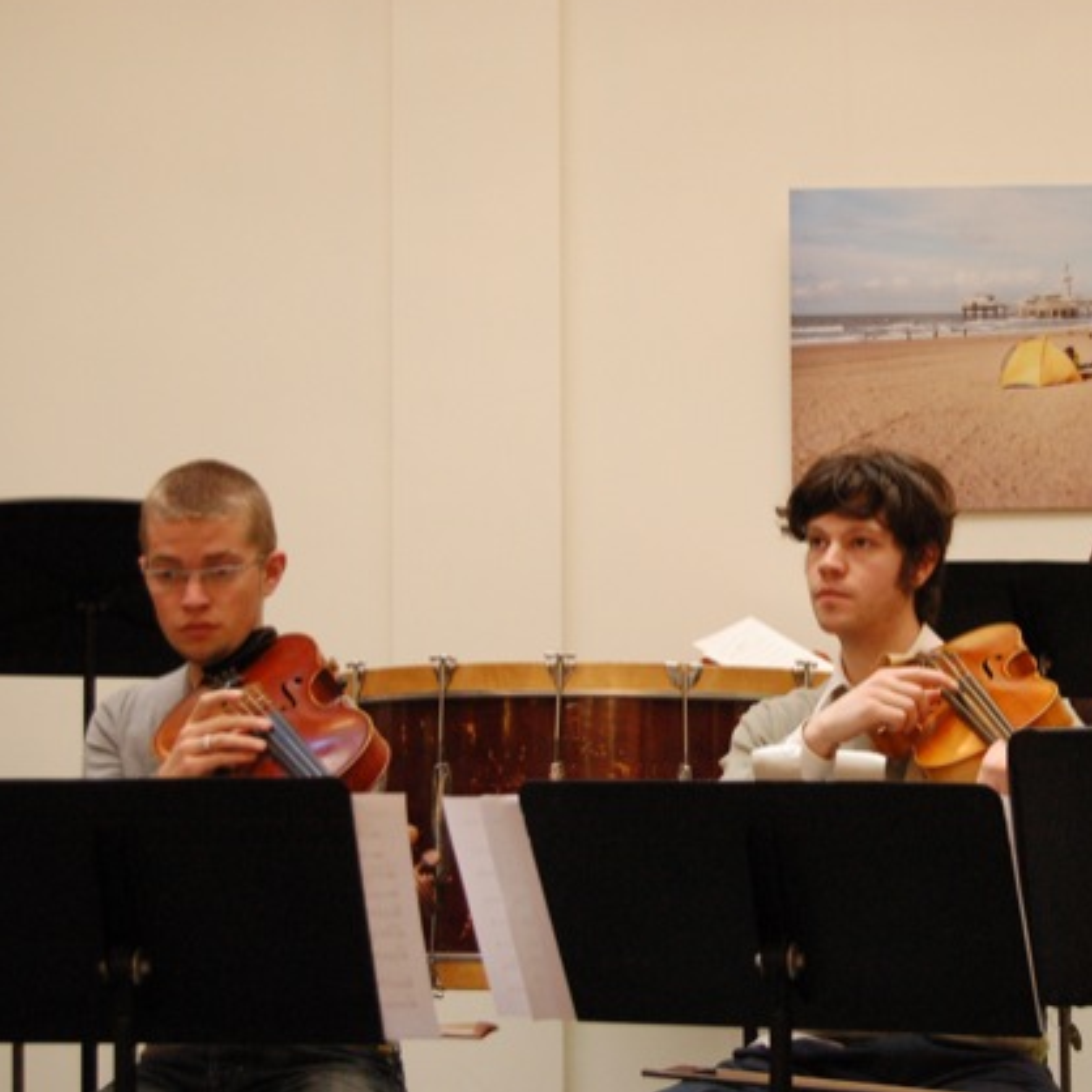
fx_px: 3128
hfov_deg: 19.7
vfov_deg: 19.8
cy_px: 539
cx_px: 765
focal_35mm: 88
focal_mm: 45
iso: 1600
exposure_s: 1/20
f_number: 5.3
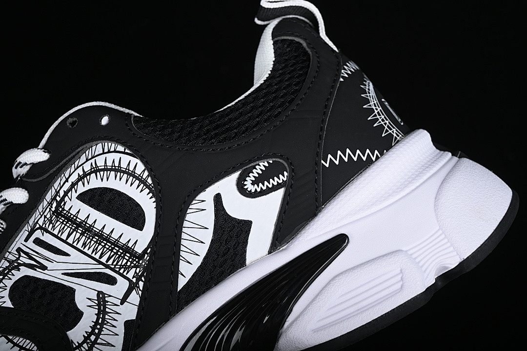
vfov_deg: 18.2
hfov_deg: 27.0
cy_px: 176
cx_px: 264
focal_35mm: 75
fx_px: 1098
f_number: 7.1
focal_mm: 50
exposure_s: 1/200
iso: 200
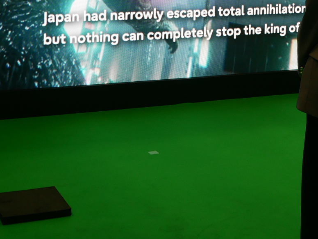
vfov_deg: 17.0
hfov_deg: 23.8
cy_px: -68
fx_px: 753
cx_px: 191
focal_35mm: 82
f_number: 3.5
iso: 200
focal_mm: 14
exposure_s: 1/80
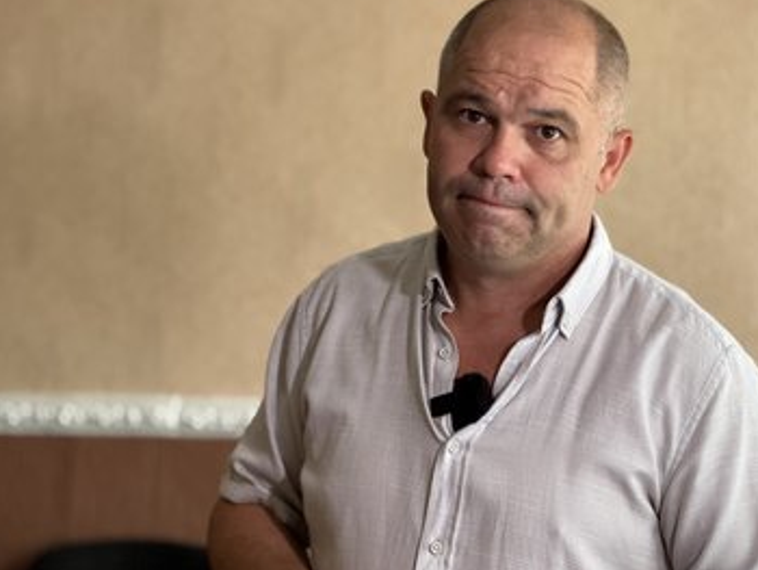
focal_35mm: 88
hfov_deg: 22.2
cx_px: 407
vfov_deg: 16.8
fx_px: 1928
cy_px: 256
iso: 250
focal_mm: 9
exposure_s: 1/60
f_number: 2.8
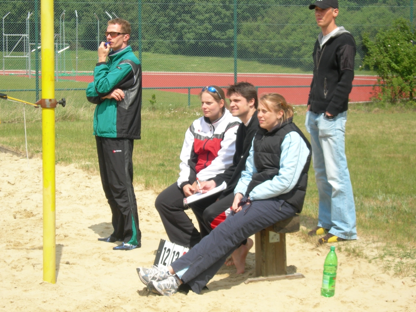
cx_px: 208
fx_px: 1358
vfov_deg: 13.1
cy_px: 156
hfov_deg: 17.4
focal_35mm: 113
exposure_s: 1/150
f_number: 8.2
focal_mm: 23.4
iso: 50
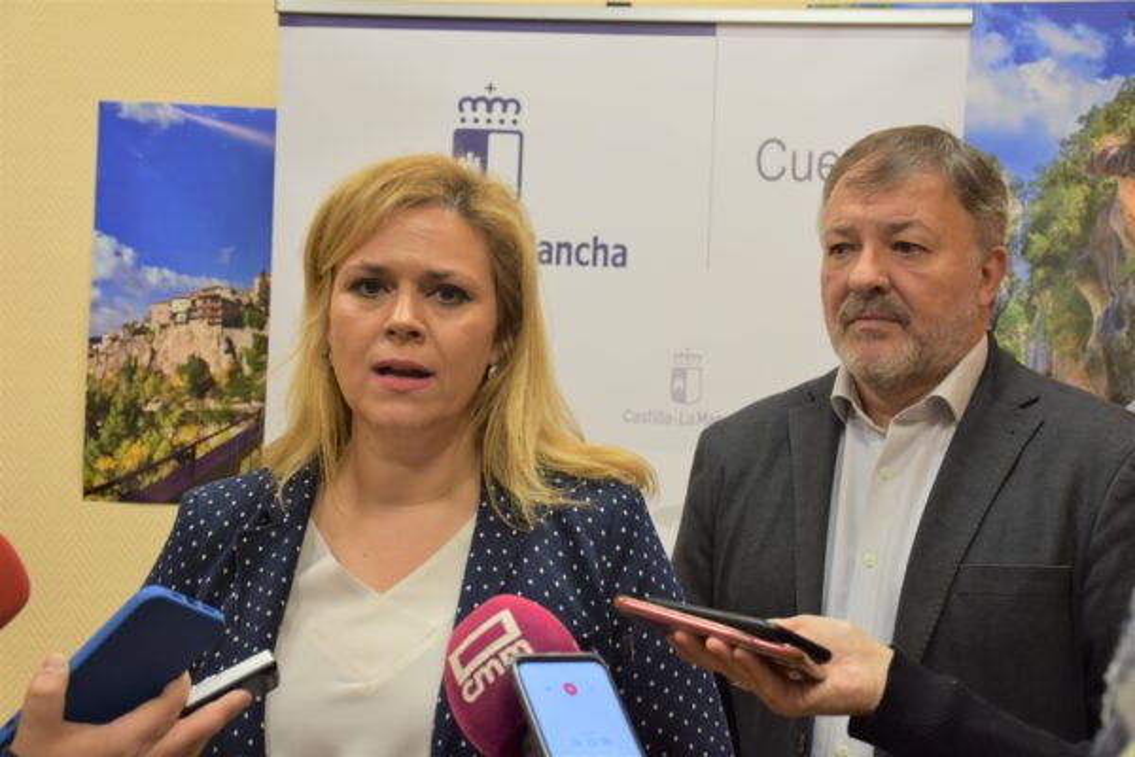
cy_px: 378
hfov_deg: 38.9
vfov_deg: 26.5
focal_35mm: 51
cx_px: 568
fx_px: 1608
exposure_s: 1/60
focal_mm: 34
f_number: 4.2
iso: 400
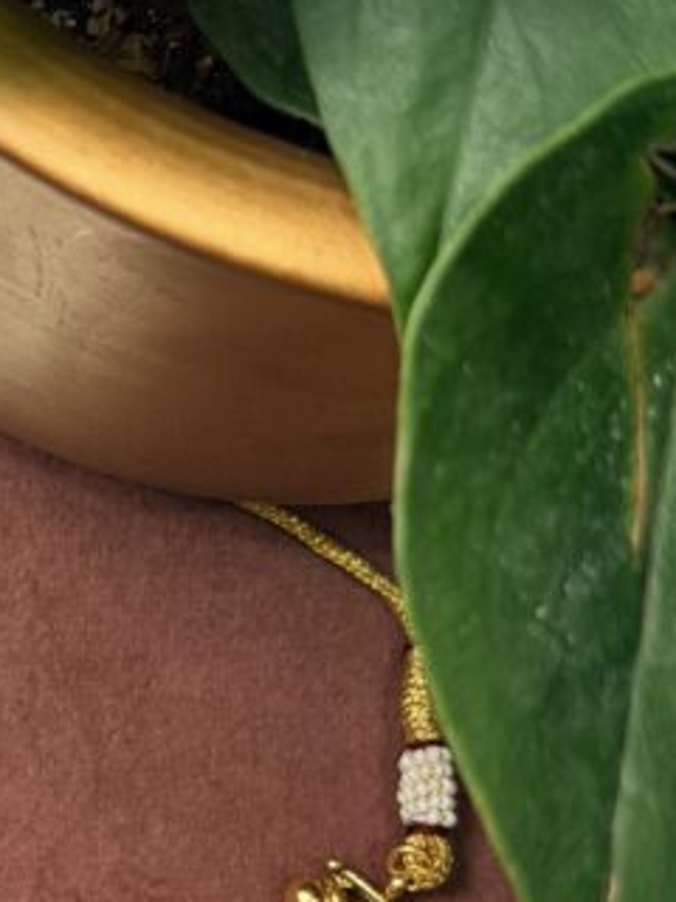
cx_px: -290
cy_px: 850
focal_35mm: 140
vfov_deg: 13.9
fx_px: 3645
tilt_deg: -77.4
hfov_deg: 10.3
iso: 64
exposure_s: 1/120
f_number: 1.78
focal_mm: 6.76
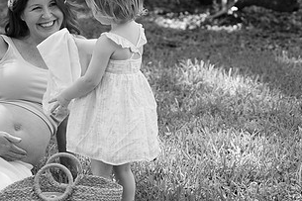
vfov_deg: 7.2
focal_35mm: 191
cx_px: 38
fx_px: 1601
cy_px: 51
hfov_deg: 10.7
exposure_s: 1/250
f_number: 3.2
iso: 100
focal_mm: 75
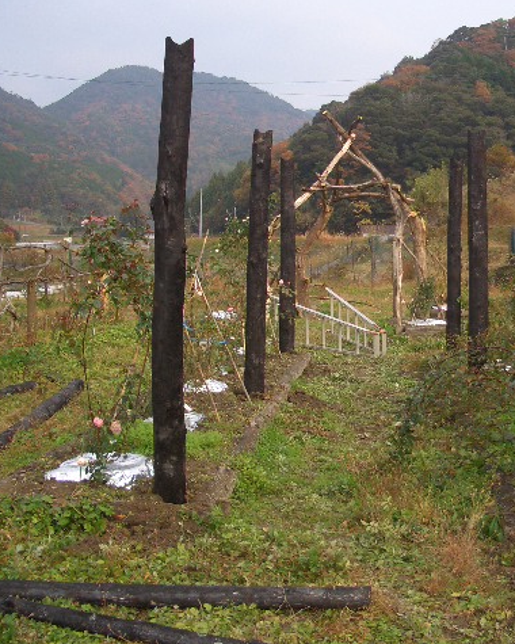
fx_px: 876
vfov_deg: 40.3
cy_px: 320
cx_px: 328
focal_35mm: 46
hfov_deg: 32.6
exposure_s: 1/400
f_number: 2.6
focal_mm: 5.8
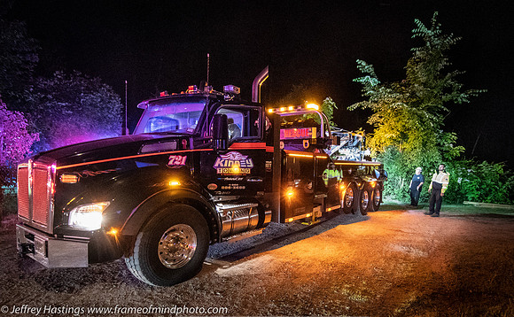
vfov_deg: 58.6
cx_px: 281
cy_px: 187
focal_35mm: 20
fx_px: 281
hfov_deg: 84.7
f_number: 4
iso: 12800
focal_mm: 12
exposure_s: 1/30
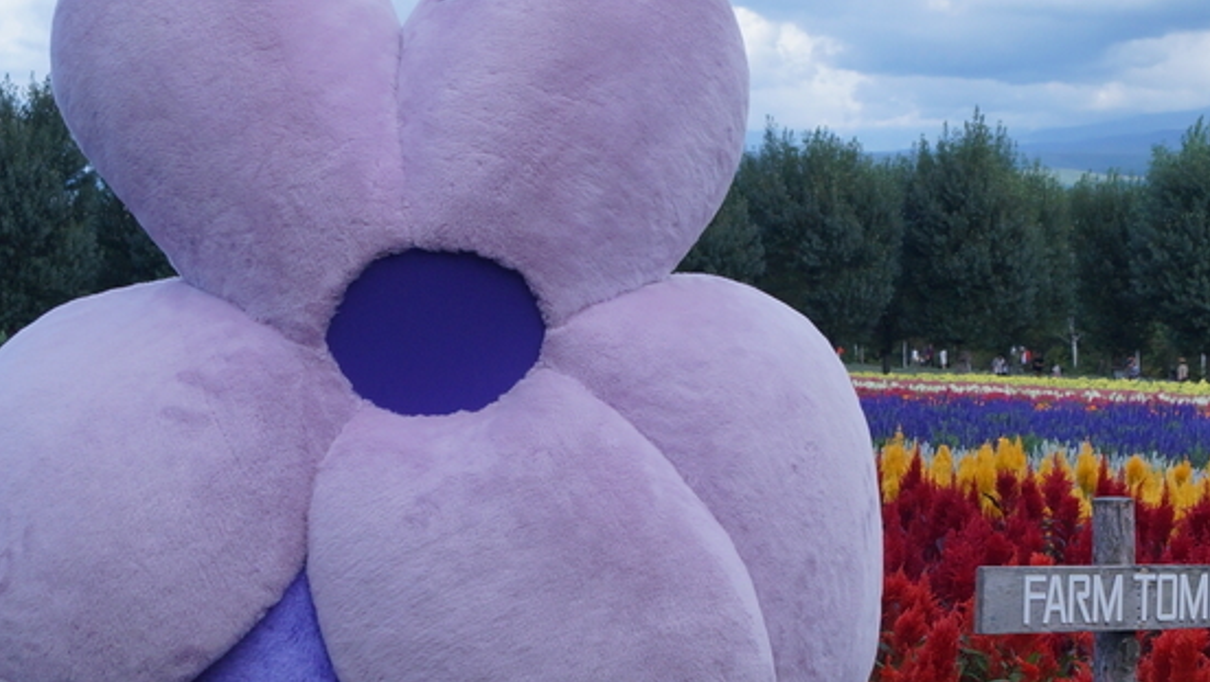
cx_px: 596
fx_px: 2407
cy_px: 564
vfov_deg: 16.0
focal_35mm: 75
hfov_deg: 28.2
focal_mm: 22
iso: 200
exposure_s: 1/800
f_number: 5.6
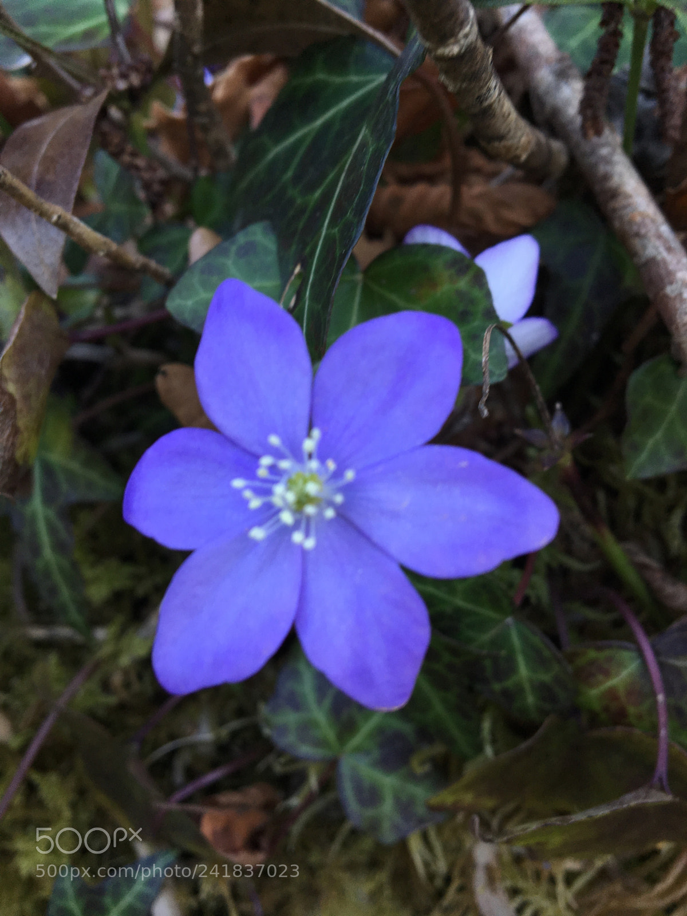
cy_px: 458
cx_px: 344
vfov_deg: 61.7
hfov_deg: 48.2
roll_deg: +2.6
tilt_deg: -20.7
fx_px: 767
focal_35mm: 29
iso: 32
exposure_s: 1/100
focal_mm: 4.15
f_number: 2.2
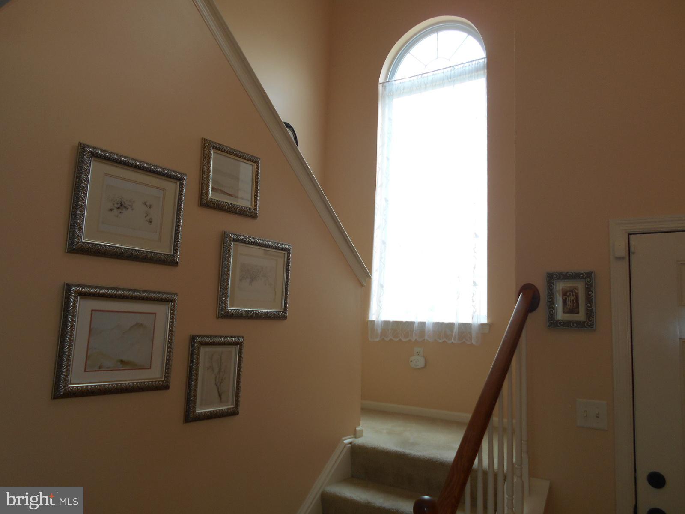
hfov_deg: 67.3
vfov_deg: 53.1
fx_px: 515
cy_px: 257
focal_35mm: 26
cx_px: 342
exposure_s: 1/100
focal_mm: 4.6
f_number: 3.2
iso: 80
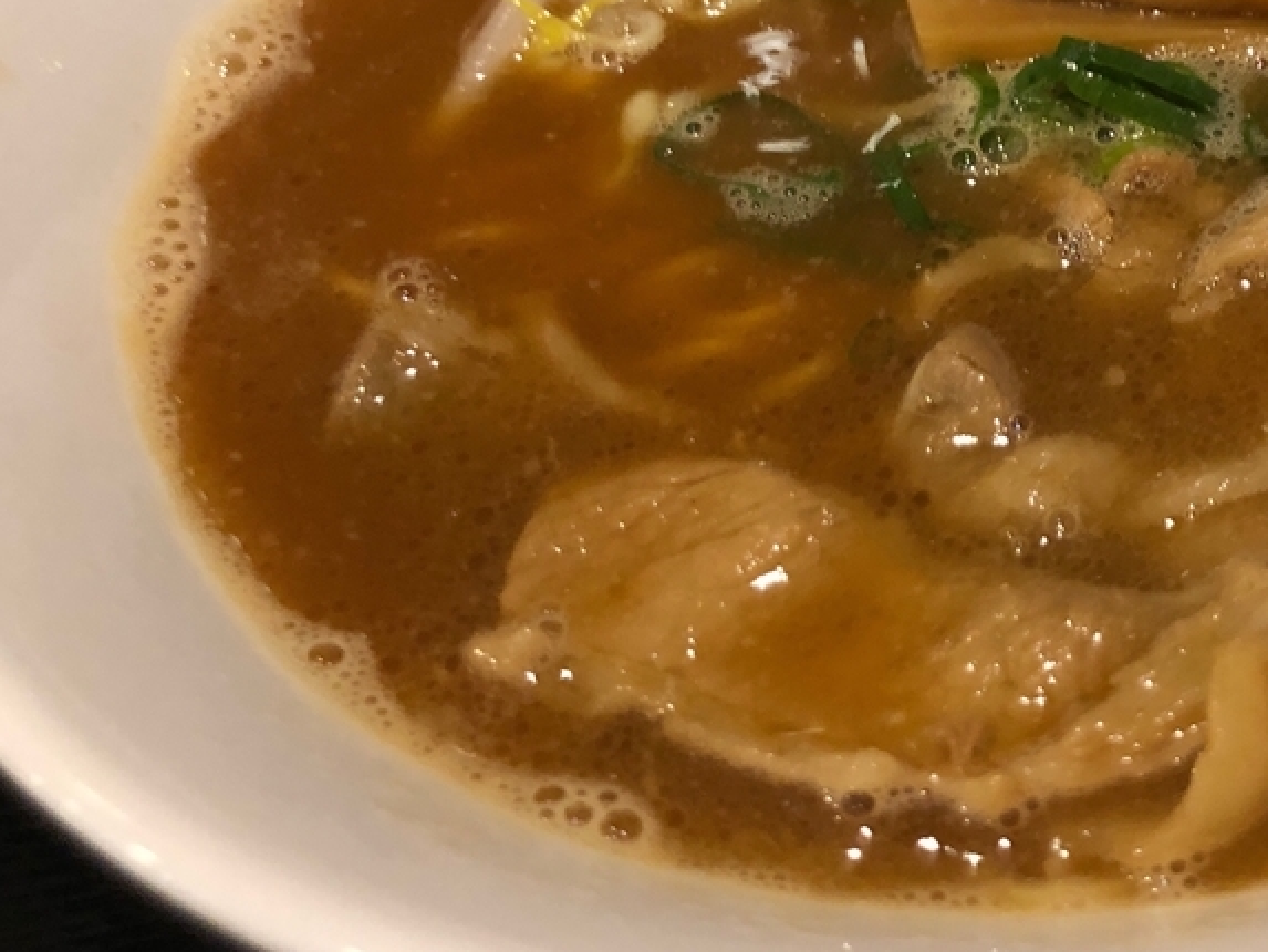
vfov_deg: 28.5
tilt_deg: -42.5
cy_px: 193
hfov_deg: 36.2
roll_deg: +2.6
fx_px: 1832
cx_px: 1106
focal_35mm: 50
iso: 100
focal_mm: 4
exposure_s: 1/9
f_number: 1.8
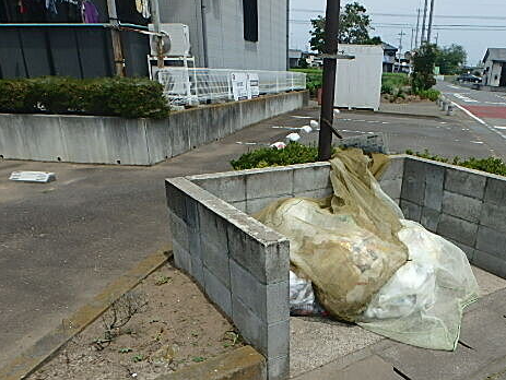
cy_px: 259
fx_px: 424
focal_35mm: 29
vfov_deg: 47.4
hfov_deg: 60.4
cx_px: 330
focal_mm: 3.7
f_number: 6
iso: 125
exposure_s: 1/500
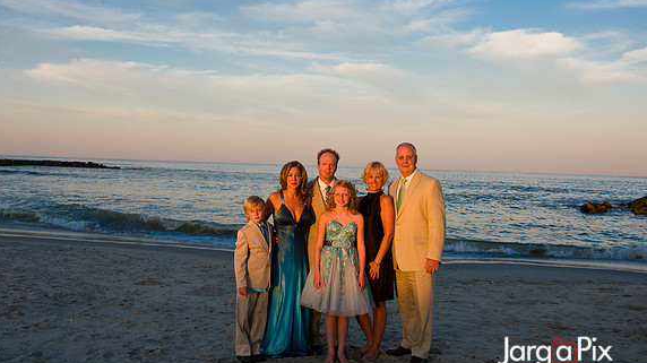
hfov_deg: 58.1
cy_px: 179
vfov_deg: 34.6
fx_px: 583
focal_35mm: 34
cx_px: 324
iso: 200
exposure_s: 1/250
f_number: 7.1
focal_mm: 32
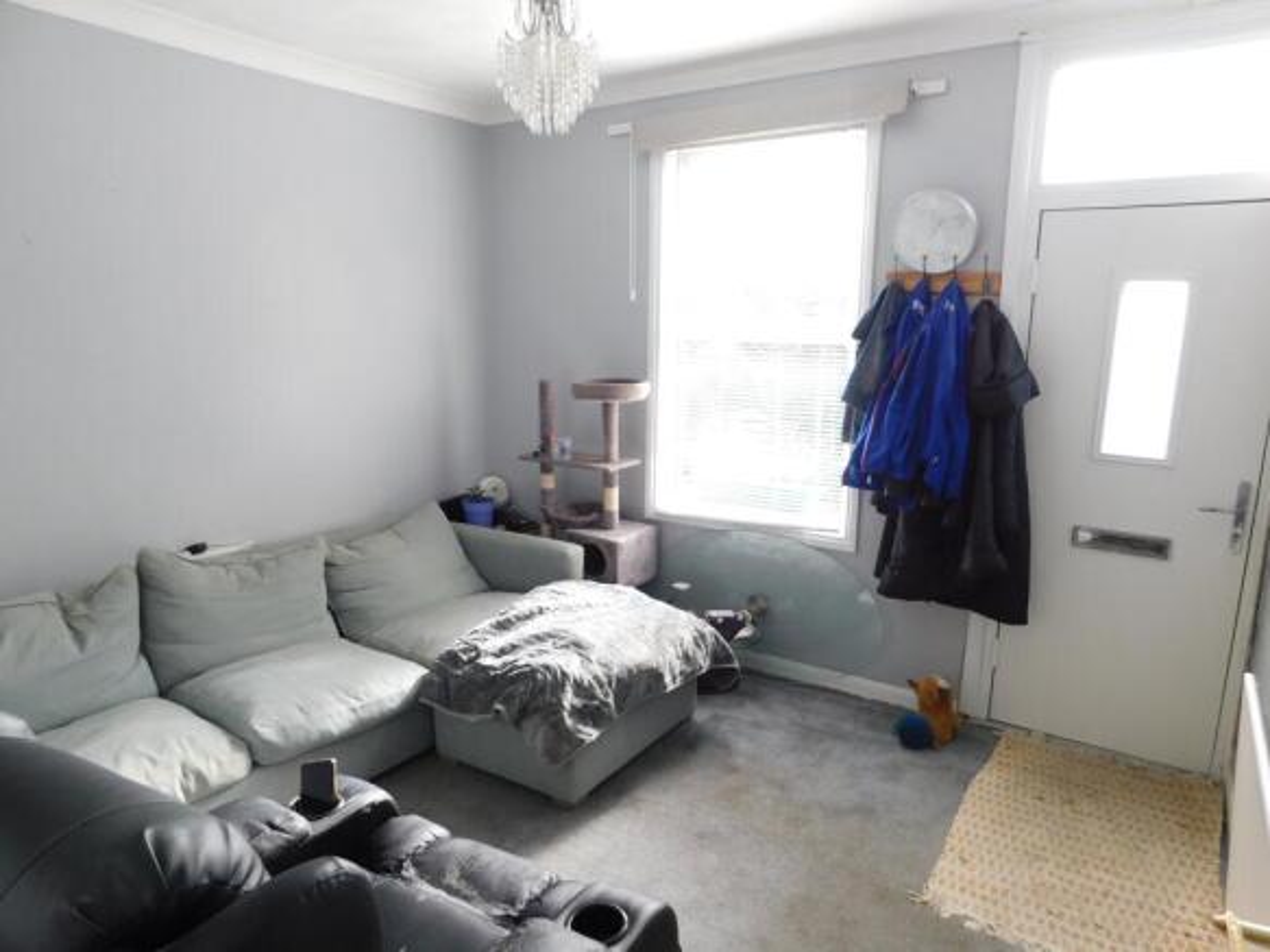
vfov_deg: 58.9
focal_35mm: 23
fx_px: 844
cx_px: 635
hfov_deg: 73.9
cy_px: 476
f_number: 3
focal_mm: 4
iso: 200
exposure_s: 1/30
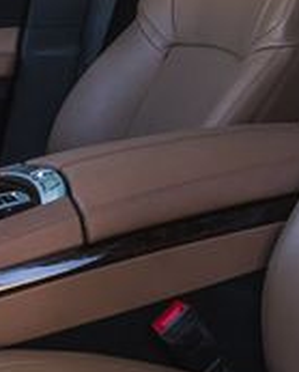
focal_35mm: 93
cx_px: 226
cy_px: 60
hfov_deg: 16.5
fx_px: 1026
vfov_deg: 20.3
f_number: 5.6
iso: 640
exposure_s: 1/50
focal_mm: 24
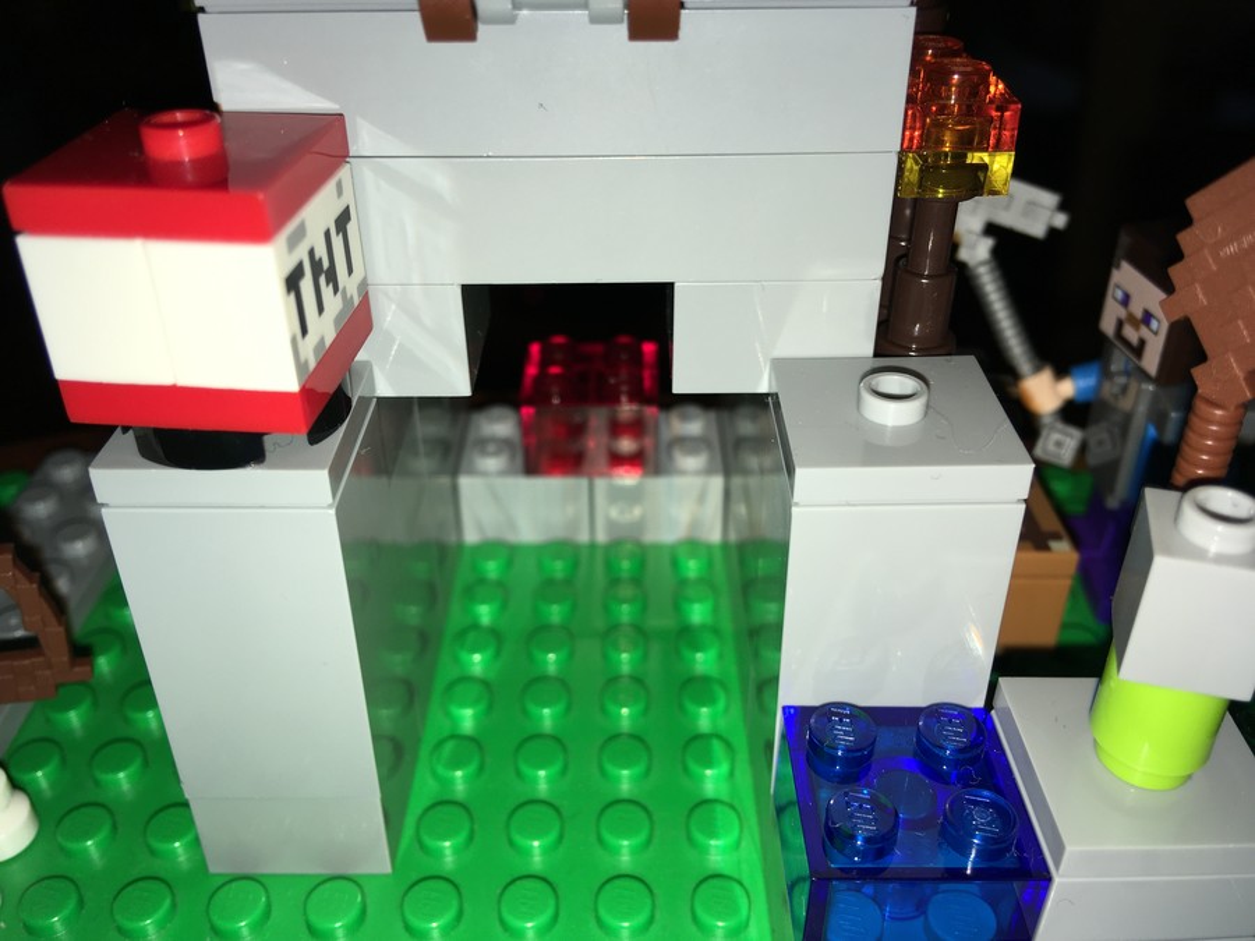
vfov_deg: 48.2
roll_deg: +0.5
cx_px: 628
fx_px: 1051
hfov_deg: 61.7
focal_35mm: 29
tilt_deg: -34.0
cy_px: 470
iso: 25
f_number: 2.2
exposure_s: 1/356
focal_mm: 4.15
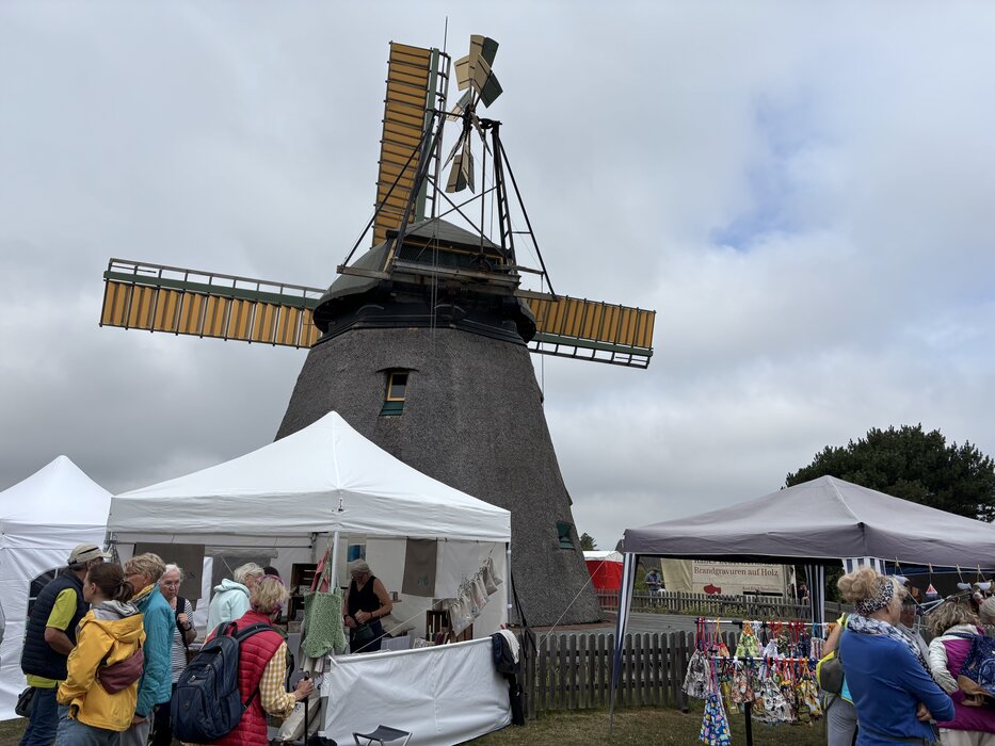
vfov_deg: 53.1
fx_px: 747
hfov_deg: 67.3
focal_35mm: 26
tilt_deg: +13.6
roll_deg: -3.2
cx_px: 498
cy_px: 373
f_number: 1.6
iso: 50
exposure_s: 1/5952
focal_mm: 5.96
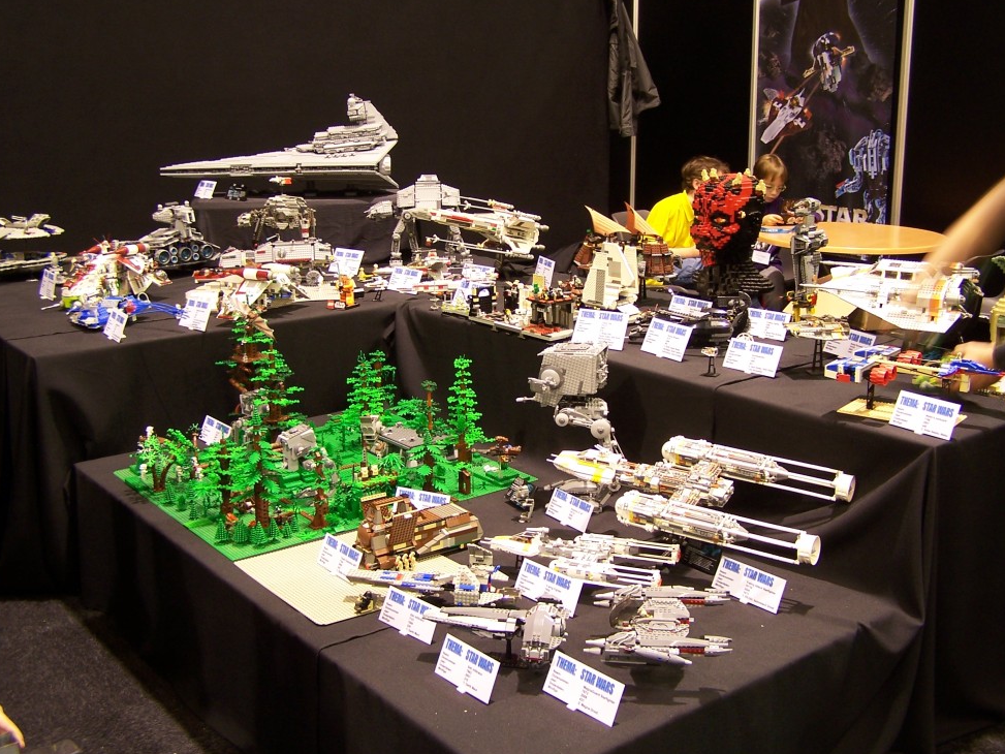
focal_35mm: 40
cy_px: 368
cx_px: 520
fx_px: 1161
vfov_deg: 36.0
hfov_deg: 46.8
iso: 80
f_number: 2.8
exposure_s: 1/2
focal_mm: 6.3
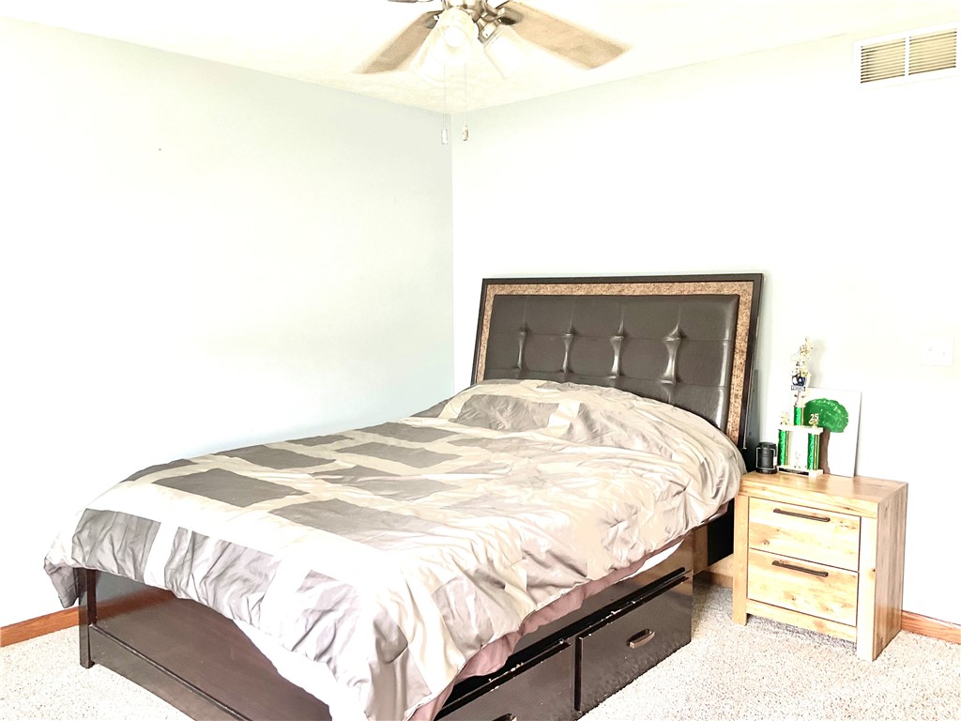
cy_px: 360
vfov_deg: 48.2
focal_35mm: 29
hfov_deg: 61.7
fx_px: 805
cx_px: 480
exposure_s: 1/60
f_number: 1.8
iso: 50
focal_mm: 3
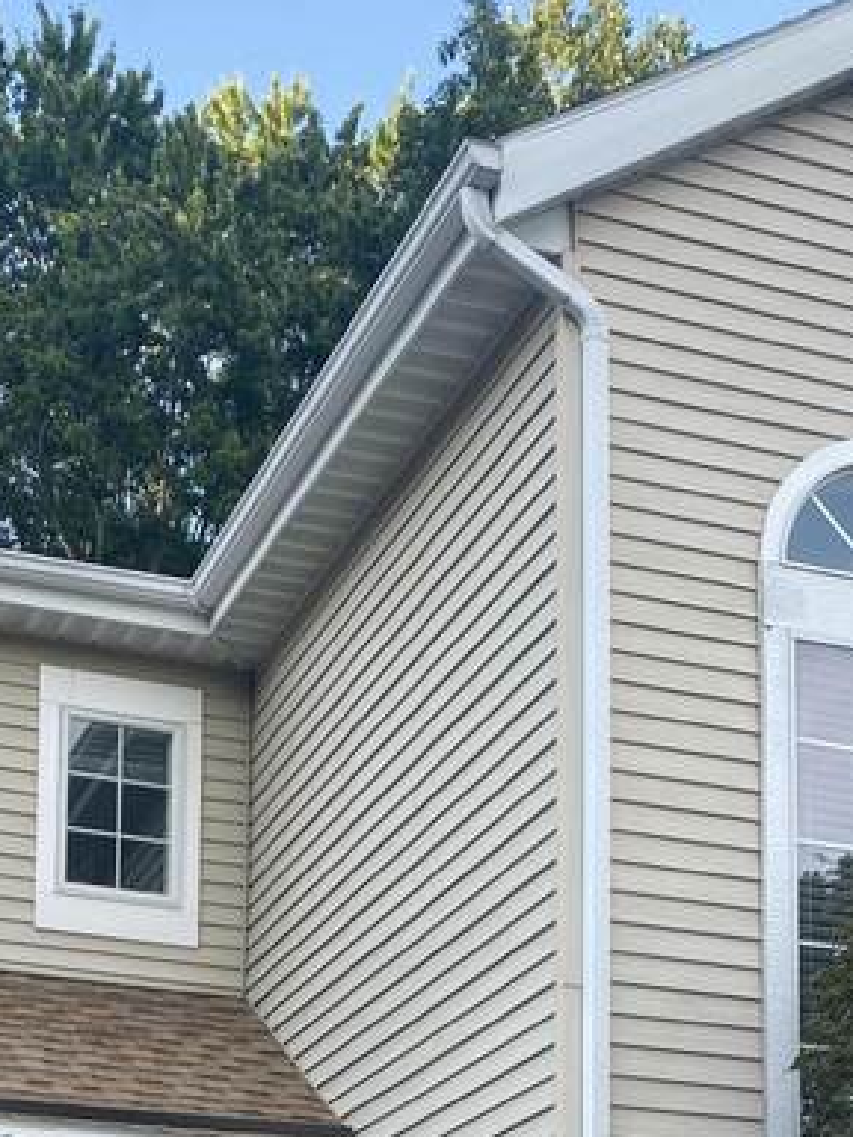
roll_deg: -1.3
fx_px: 2136
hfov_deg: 22.5
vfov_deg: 26.6
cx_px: 281
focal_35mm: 65
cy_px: 1350
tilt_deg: +7.9
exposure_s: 1/339
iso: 32
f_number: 1.8
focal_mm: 4.25
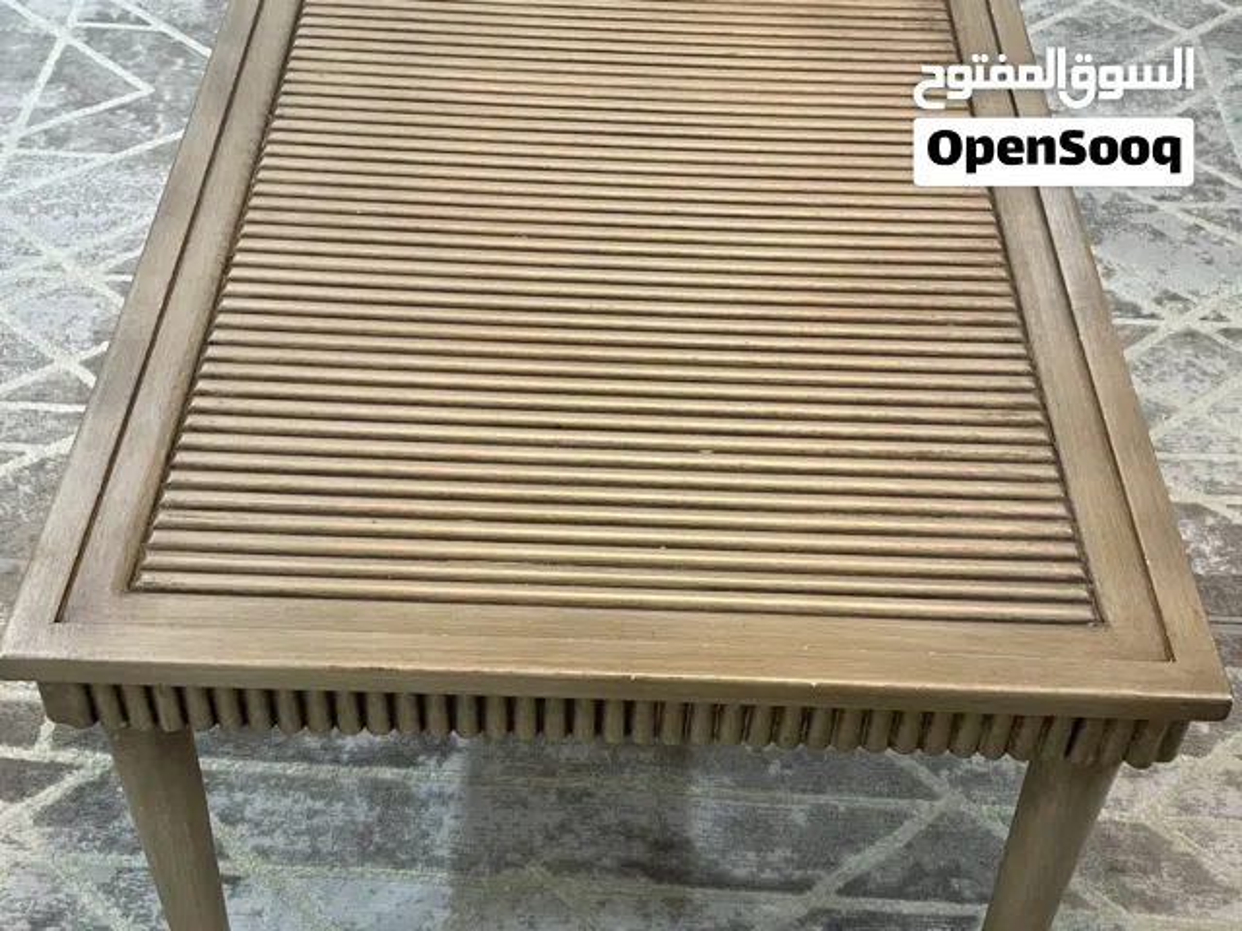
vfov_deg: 53.1
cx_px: 621
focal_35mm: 26
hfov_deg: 67.3
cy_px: 466
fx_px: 933
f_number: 1.6
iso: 160
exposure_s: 1/50
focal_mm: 4.2
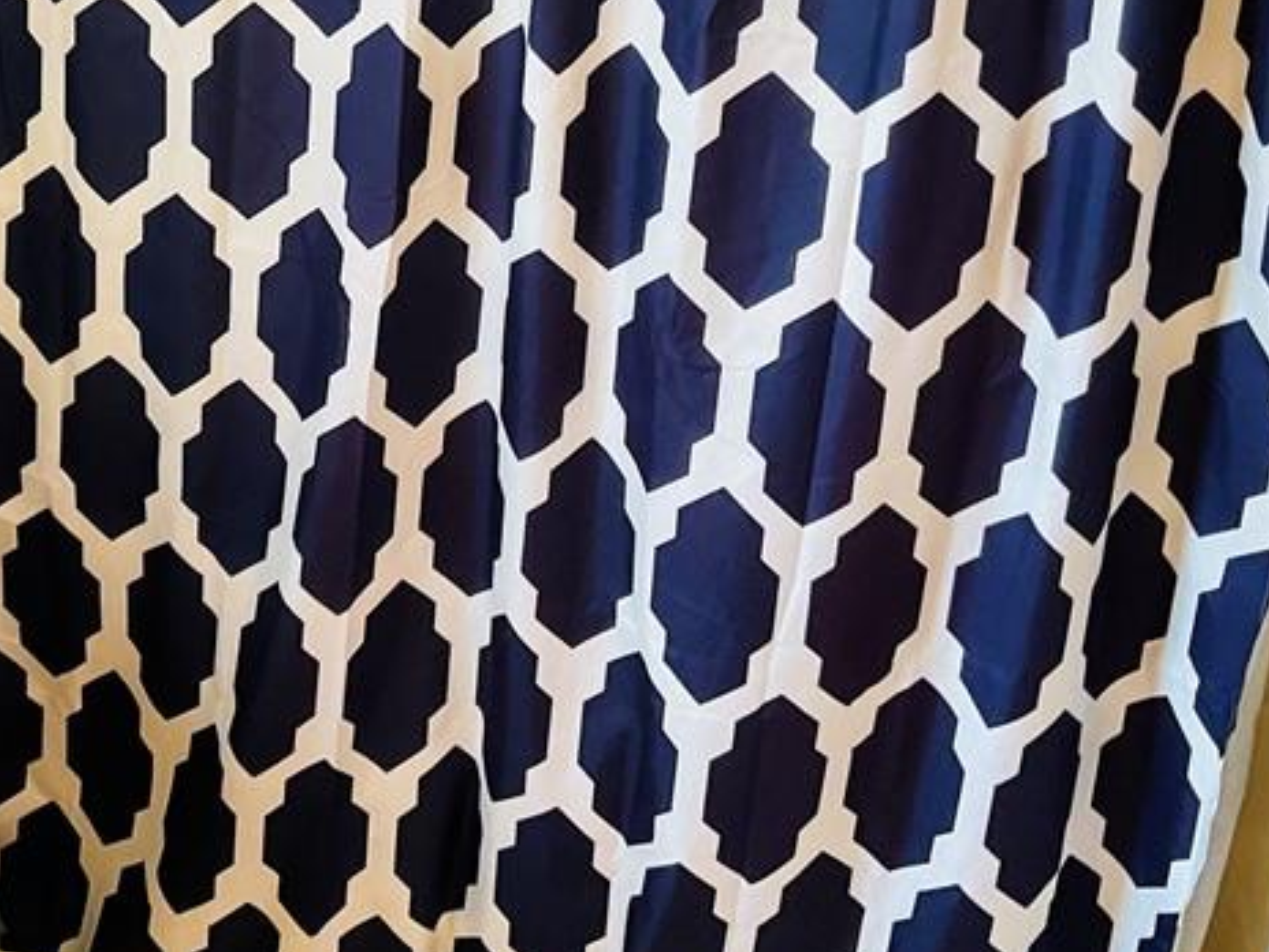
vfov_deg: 22.3
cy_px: 71
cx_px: 235
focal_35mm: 64
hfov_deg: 29.5
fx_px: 2346
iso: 125
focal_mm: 3
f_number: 1.8
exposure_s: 1/60
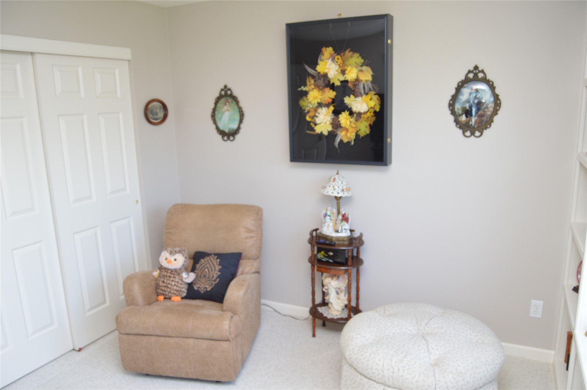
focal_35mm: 27
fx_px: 440
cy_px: 195
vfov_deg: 47.8
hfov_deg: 67.4
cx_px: 294
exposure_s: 1/80
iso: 400
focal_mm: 18
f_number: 4.5
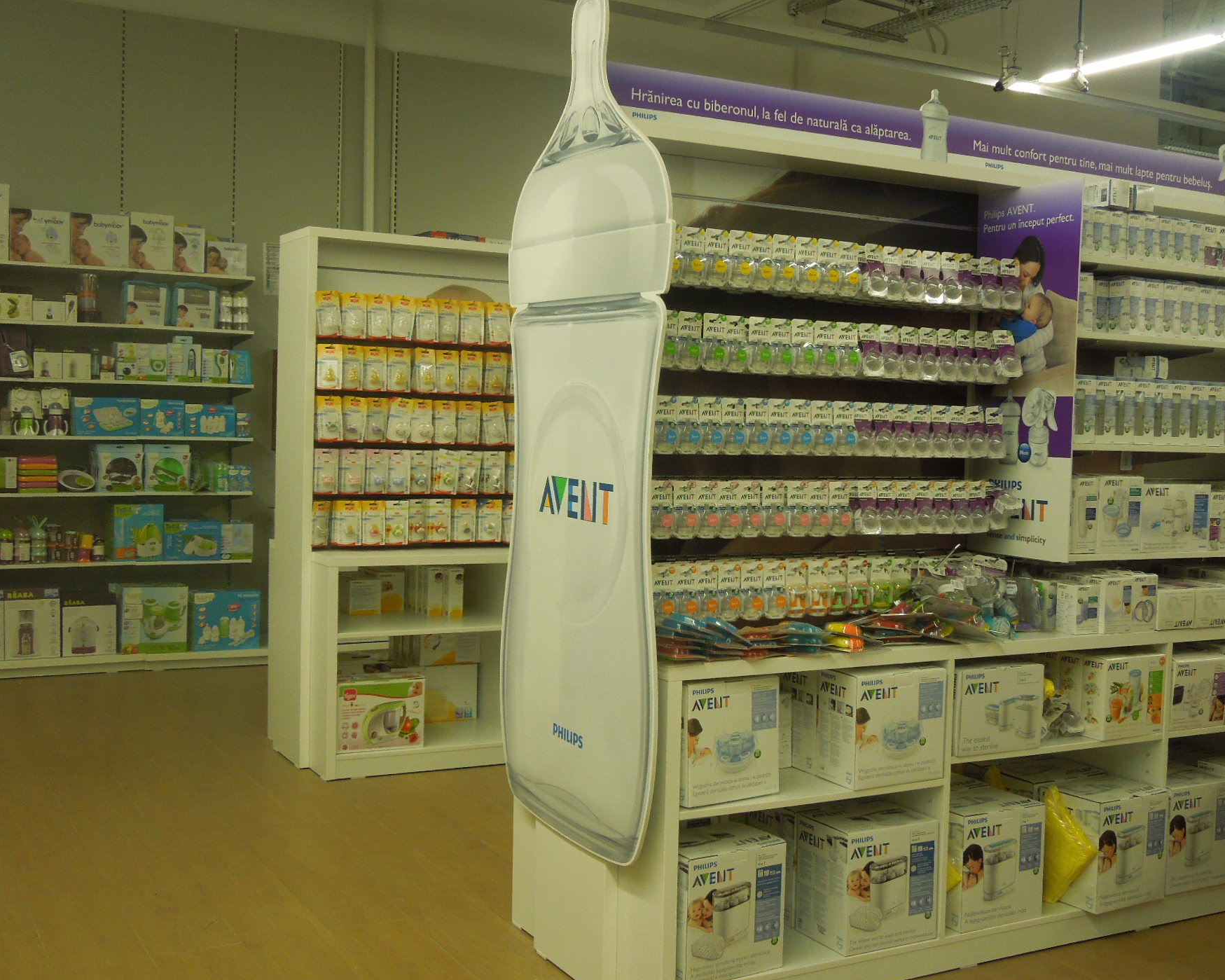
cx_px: 716
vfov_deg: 37.3
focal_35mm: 40
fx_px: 1450
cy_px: 504
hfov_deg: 45.6
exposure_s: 1/50
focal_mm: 6.3
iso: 280
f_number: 3.7
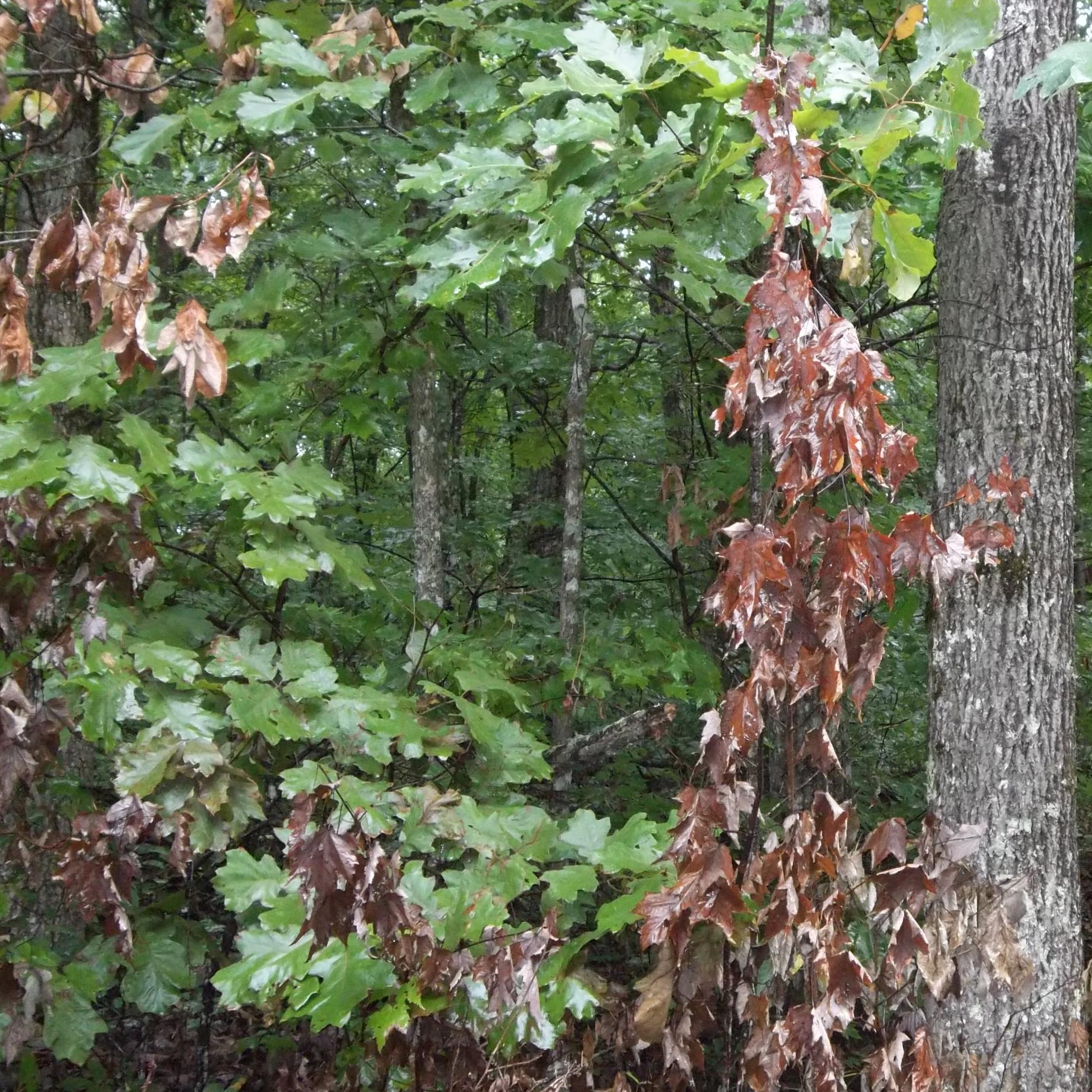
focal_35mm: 54
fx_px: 1927
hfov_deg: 31.0
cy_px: 585
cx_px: 851
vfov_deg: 31.6
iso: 320
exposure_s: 1/80
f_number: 4
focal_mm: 6.6
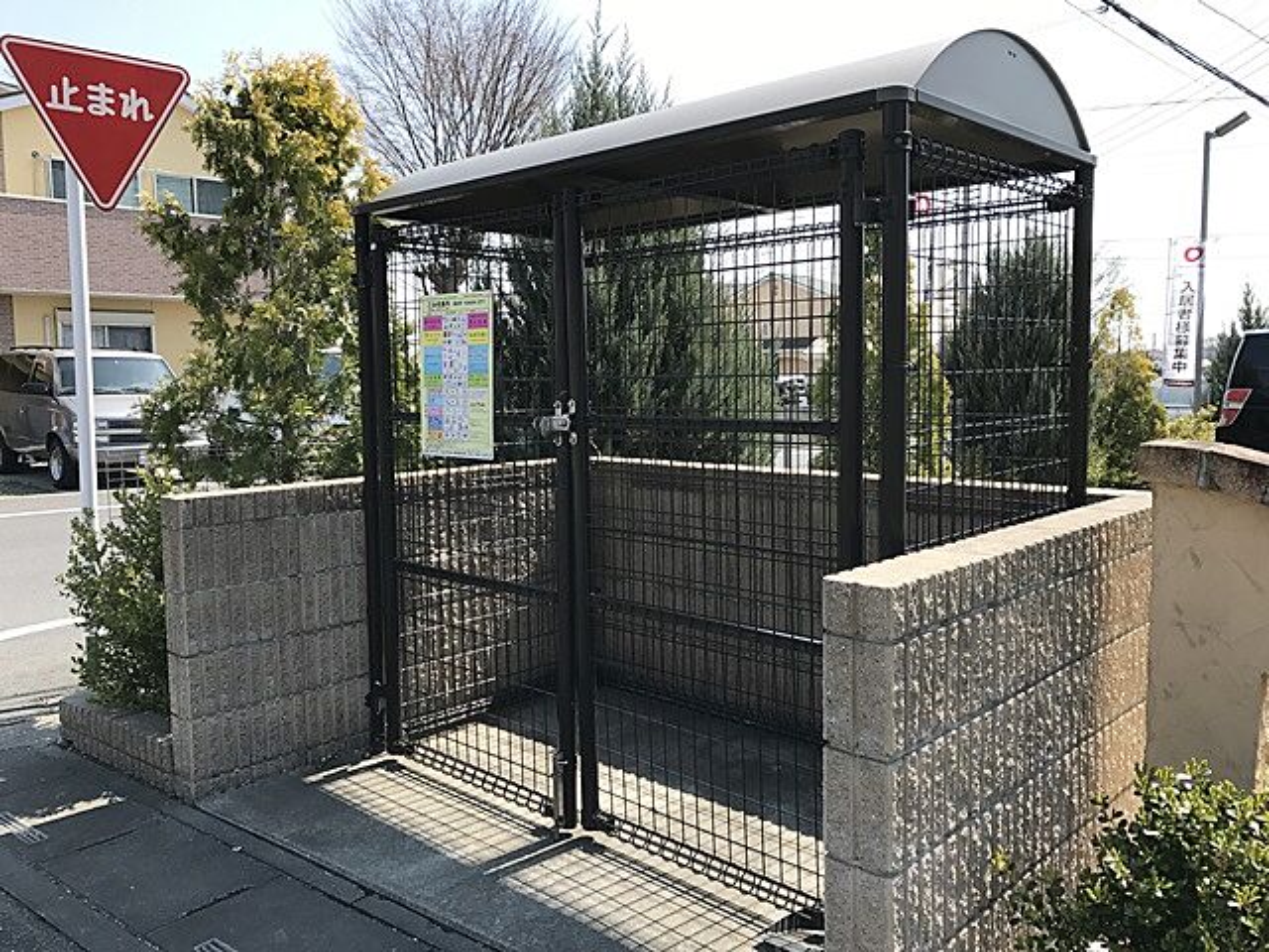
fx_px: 1026
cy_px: 476
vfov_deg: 49.7
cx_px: 634
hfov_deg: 63.4
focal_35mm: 28
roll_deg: +0.6
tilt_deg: -5.1
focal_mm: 3.99
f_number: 1.8
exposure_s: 1/1114
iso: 20
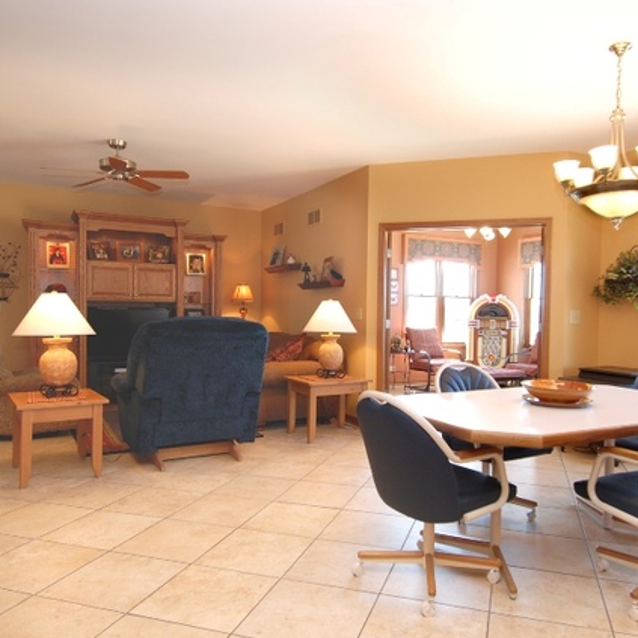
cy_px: 318
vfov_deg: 59.1
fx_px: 563
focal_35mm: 27
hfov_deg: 58.9
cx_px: 351
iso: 200
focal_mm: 14
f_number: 5
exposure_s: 1/15
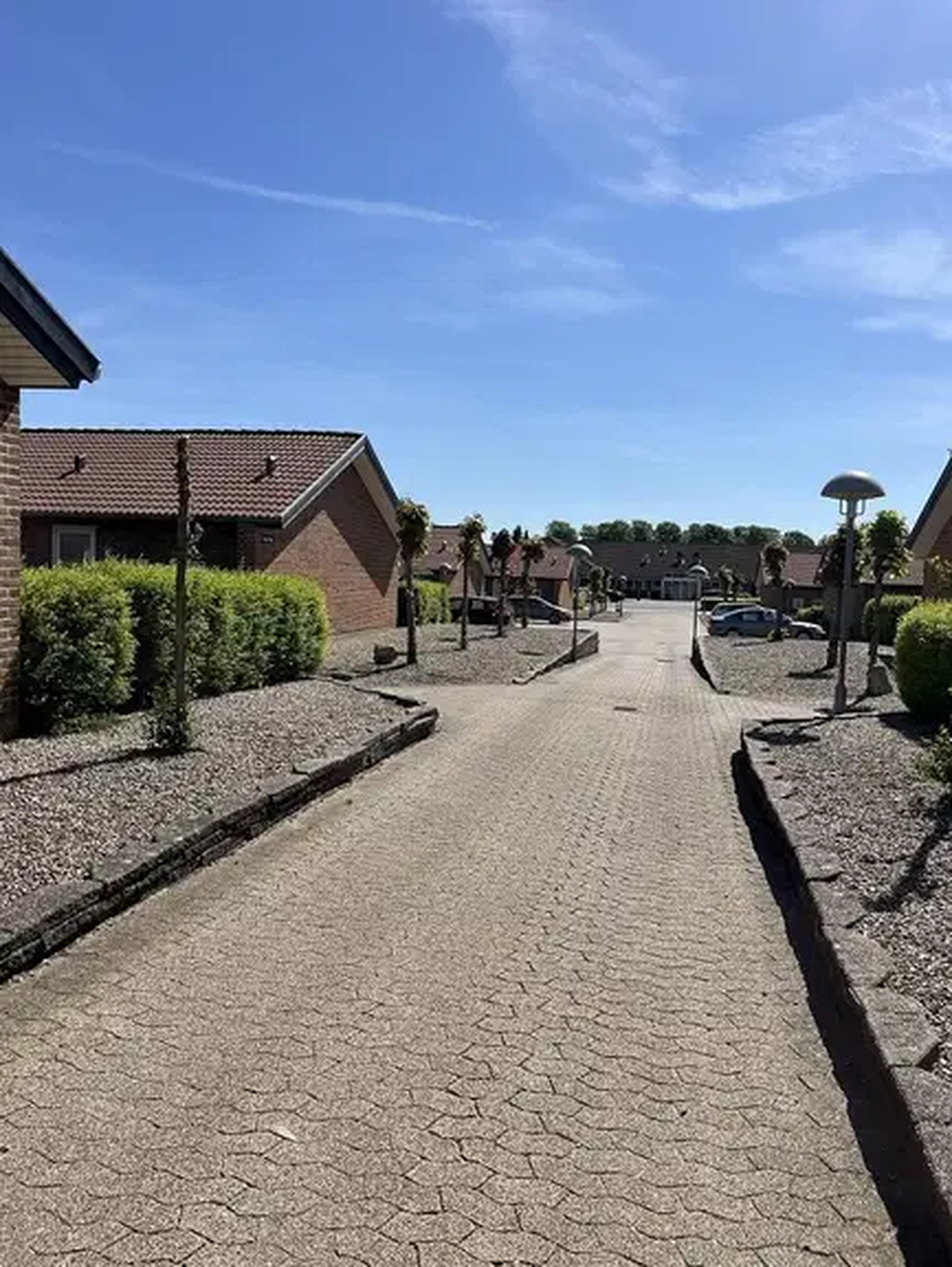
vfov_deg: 67.3
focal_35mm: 26
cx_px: 476
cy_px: 634
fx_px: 952
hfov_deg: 53.1
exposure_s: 1/5848
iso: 50
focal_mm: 5.1
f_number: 1.6
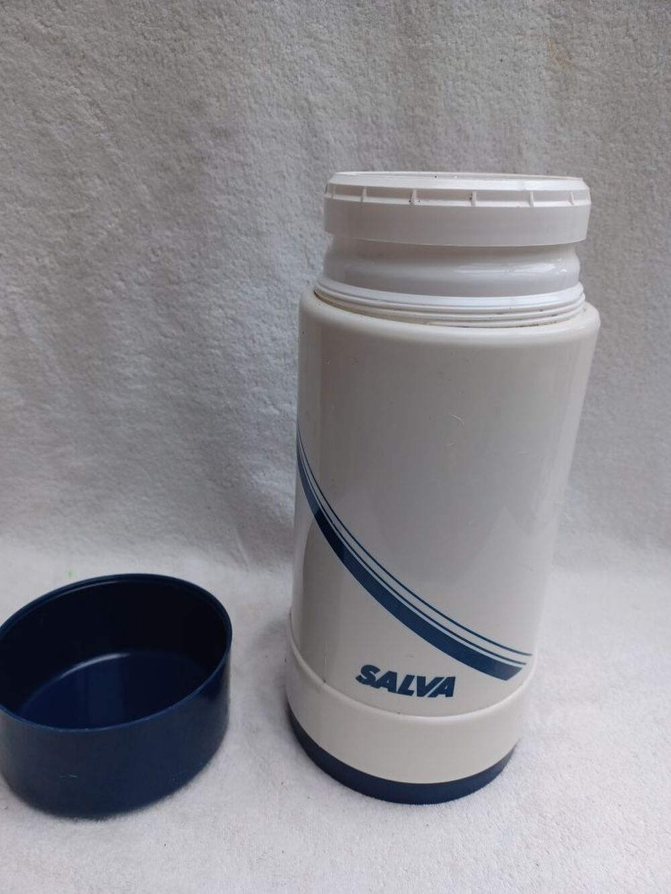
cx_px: 336
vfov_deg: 69.4
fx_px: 646
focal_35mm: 25
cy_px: 447
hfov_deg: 54.9
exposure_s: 1/50
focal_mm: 4.6
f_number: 1.8
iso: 64
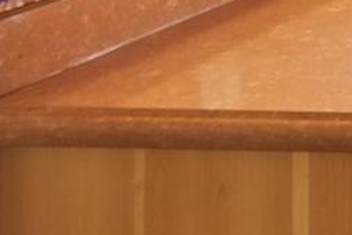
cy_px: -227
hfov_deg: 12.6
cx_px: 910
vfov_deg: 10.9
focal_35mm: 115
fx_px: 1125
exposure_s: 1/10
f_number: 8
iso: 400
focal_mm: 12
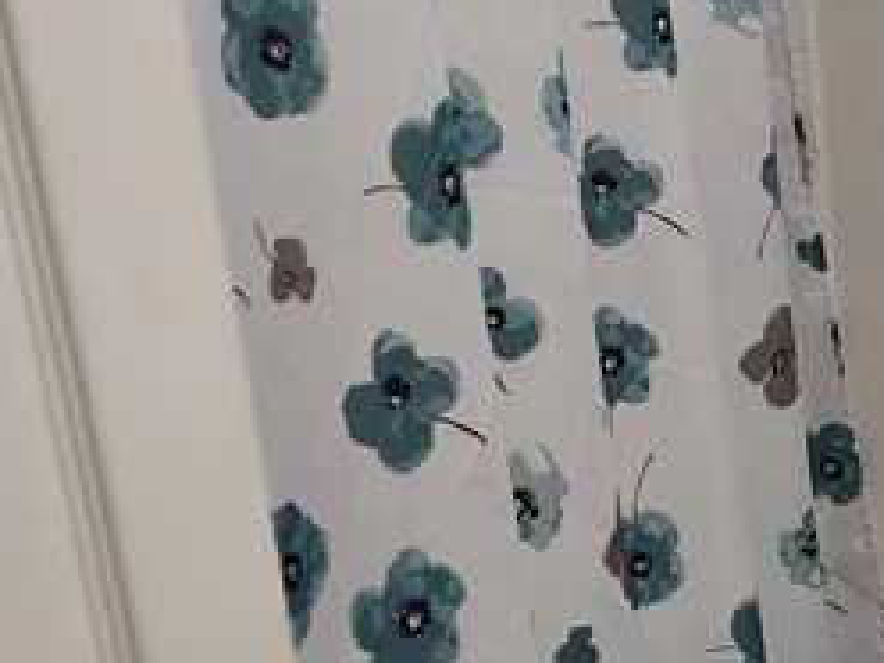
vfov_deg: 15.4
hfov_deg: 18.3
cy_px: 552
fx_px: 2426
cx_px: 1333
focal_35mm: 95
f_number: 1.8
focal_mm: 6.4
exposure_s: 1/120
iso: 64
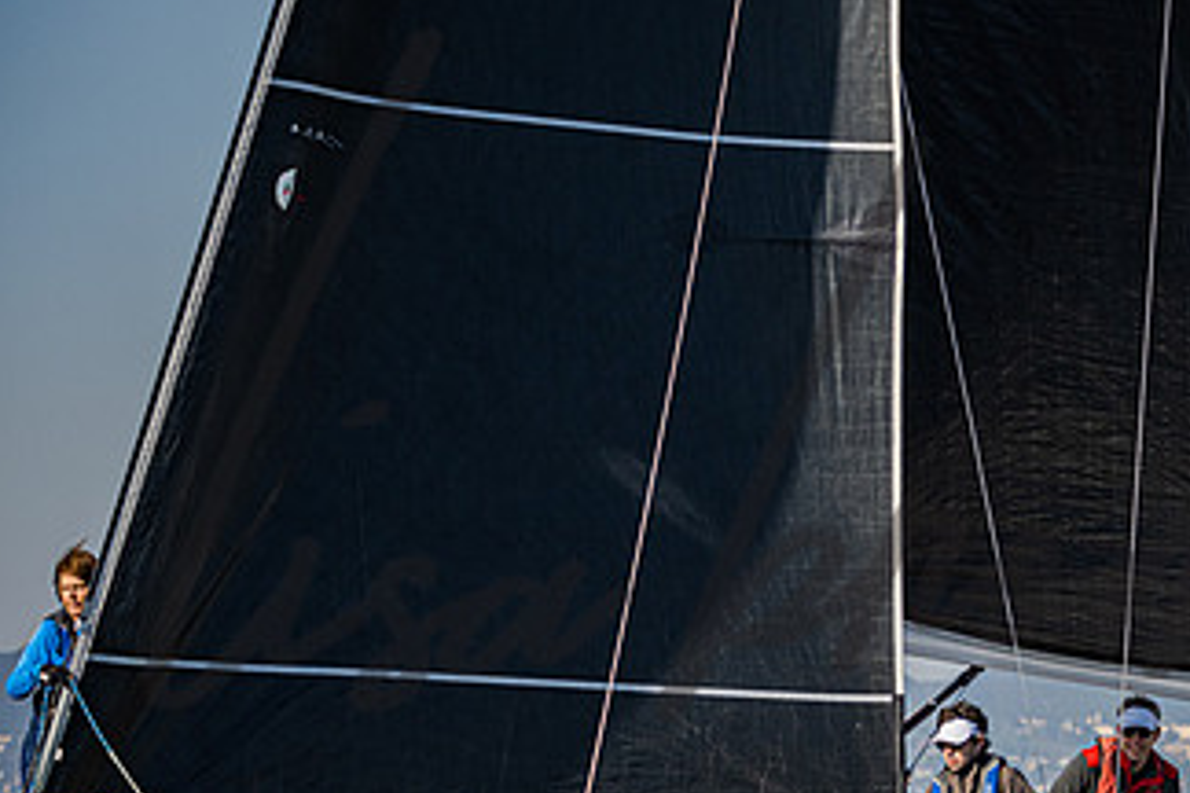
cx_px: 981
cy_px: 553
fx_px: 9420
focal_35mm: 285
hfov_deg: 7.2
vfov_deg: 4.8
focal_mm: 155
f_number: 4.8
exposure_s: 1/6400
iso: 400
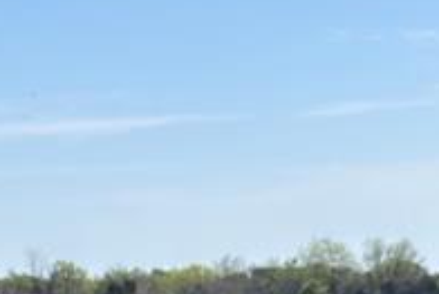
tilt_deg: -12.0
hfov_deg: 14.5
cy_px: 691
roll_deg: +4.2
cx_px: 202
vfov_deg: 8.9
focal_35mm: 141
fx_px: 1721
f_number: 1.6
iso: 50
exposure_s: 1/2985
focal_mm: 5.96
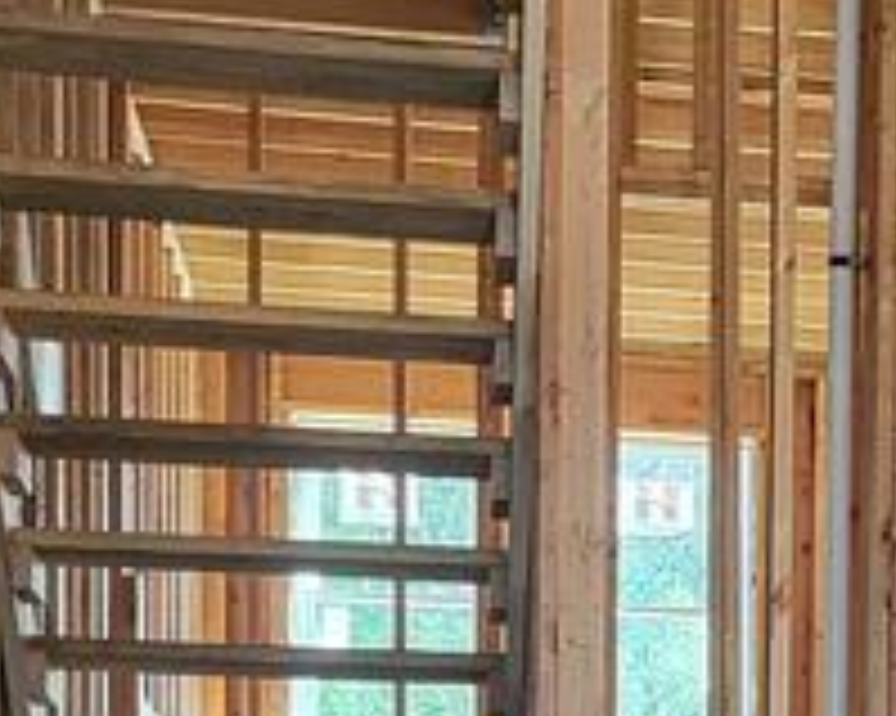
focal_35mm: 127
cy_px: 1198
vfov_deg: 11.4
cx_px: 1112
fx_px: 3366
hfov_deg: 14.6
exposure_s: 1/60
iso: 200
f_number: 1.8
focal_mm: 5
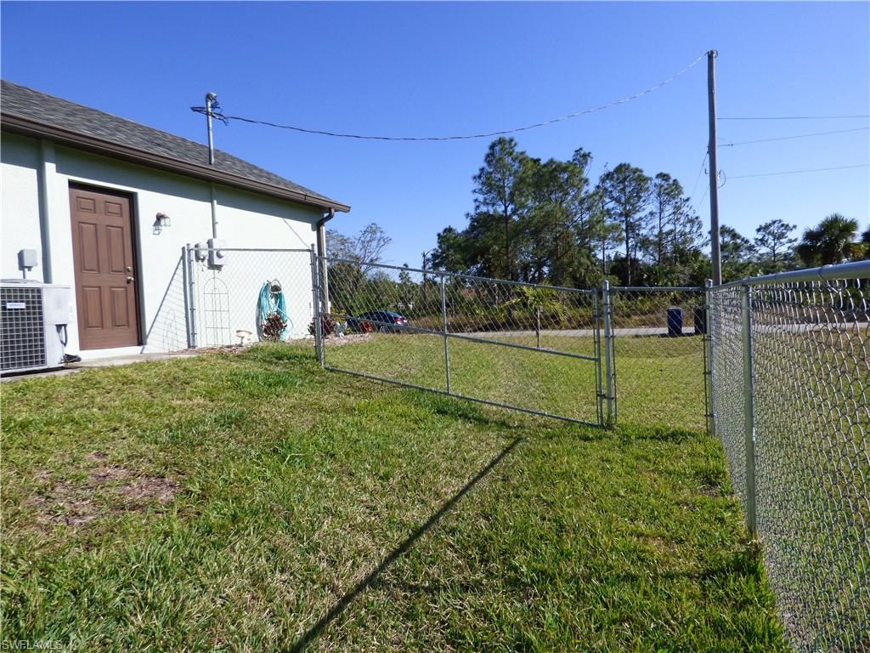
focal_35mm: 20
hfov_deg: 81.7
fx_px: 503
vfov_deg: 66.0
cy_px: 326
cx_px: 435
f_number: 2.8
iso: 100
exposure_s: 1/1600
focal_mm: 3.58
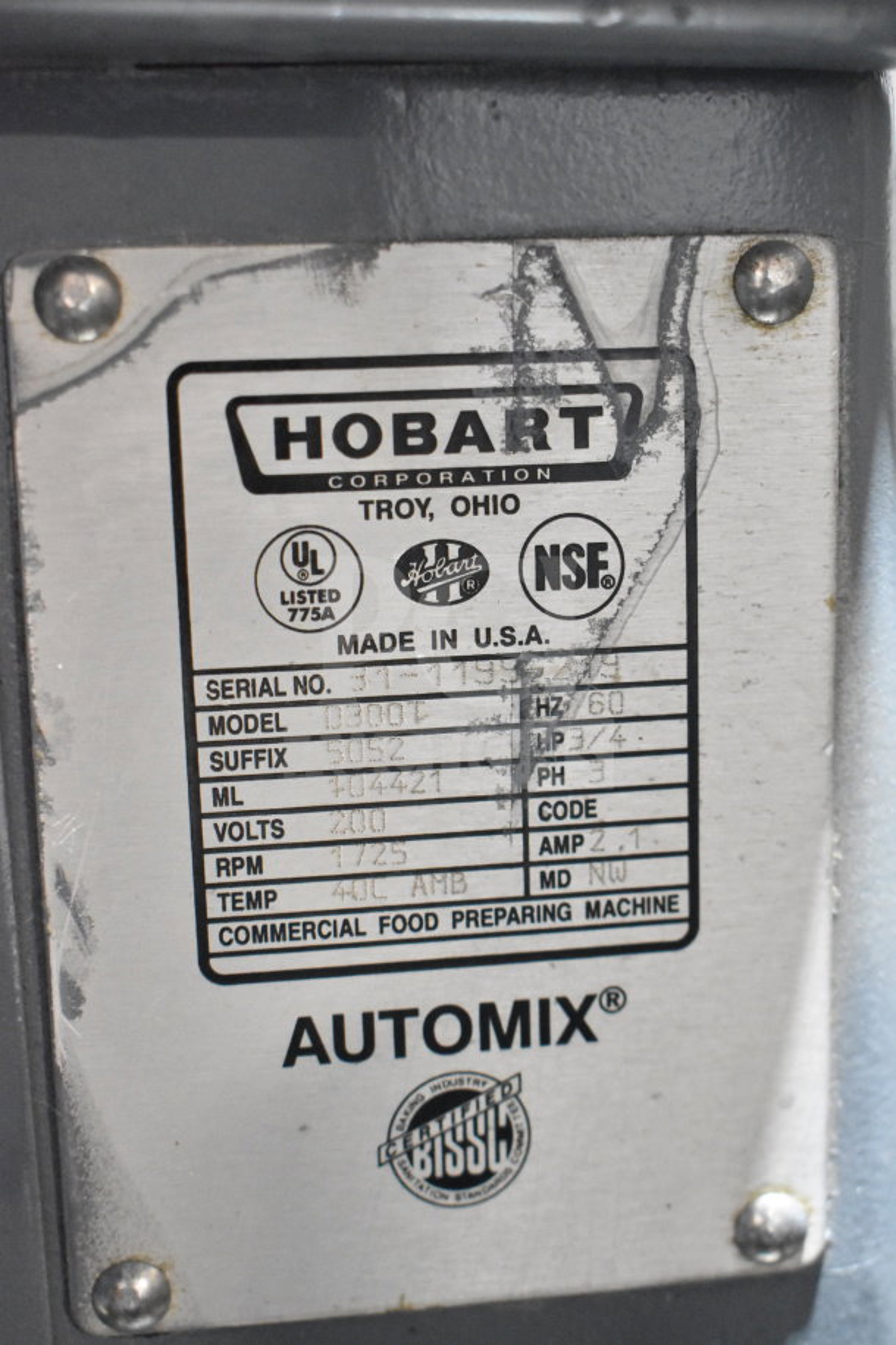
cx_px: 448
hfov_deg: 25.1
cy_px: 672
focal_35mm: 54
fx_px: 2016
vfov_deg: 36.9
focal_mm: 36
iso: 8000
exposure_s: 1/60
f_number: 4.8
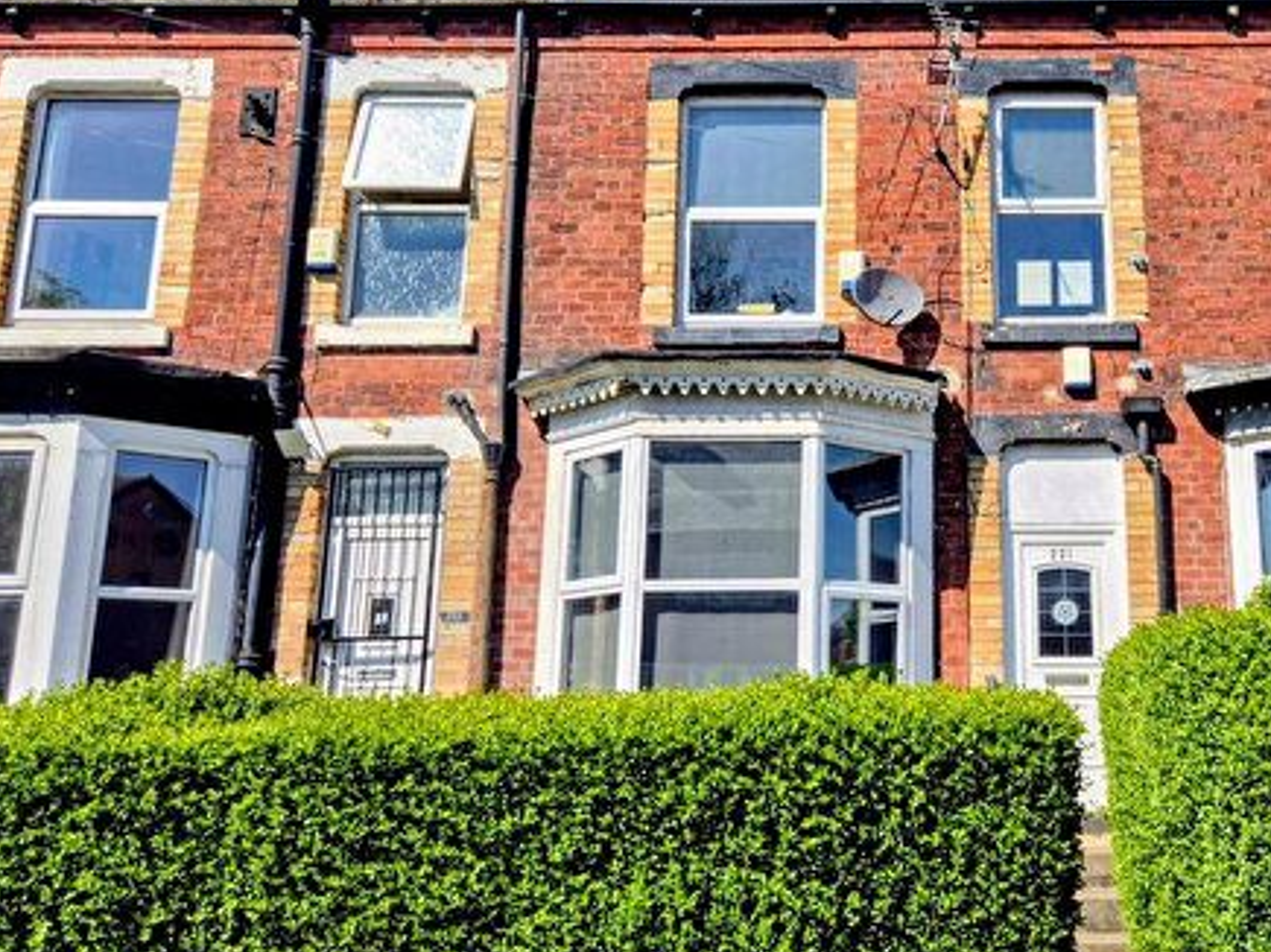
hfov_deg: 48.3
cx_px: 944
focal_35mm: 37
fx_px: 1358
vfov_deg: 38.5
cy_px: 399
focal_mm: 5.4
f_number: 1.8
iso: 25
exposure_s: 1/2480
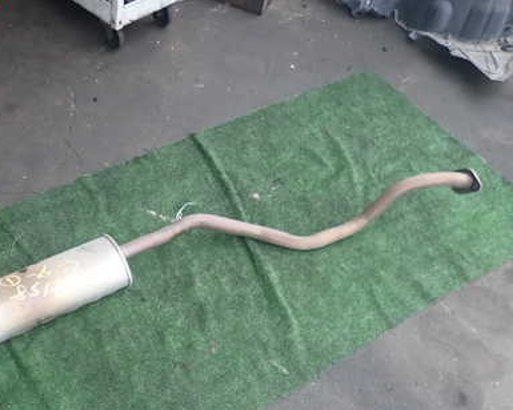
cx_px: 156
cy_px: 277
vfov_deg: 38.7
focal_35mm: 38
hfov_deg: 46.9
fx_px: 577
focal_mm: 4.5
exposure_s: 1/160
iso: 100
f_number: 2
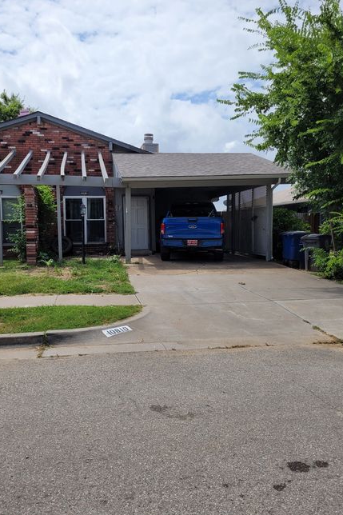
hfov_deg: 46.3
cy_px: 253
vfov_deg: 65.5
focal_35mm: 28
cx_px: 152
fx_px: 400
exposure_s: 1/3318
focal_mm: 5.4
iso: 40
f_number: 1.8
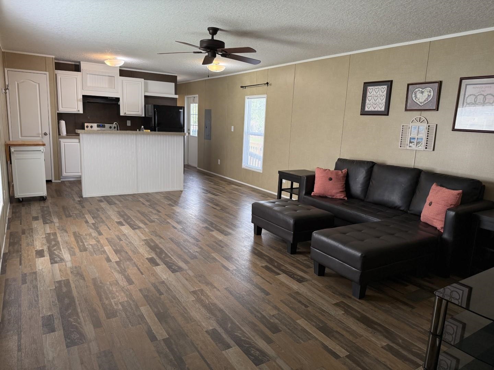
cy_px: 185
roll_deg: -3.0
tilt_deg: -9.9
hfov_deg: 71.6
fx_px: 343
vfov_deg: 56.8
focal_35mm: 24
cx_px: 247
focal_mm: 6.76
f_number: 1.78
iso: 200
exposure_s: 1/185
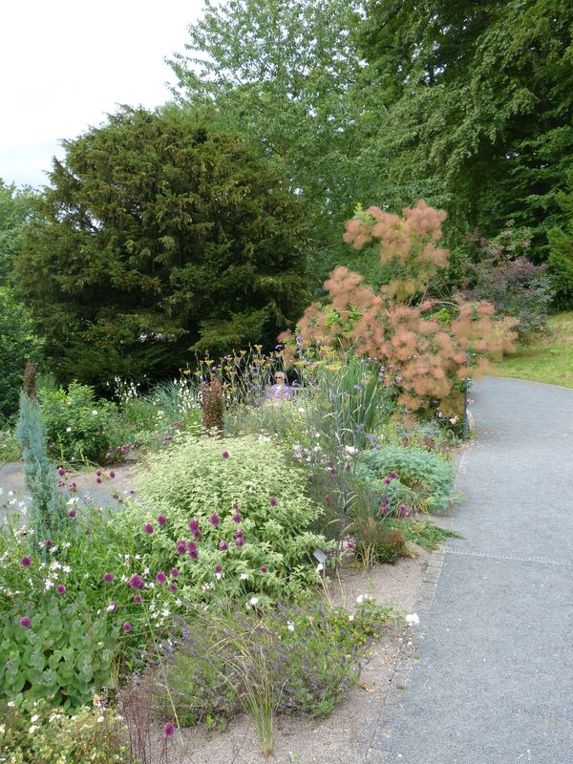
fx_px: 640
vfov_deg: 61.7
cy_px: 382
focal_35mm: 29
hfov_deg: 48.2
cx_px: 286
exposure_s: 1/125
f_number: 4
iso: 100
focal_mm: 5
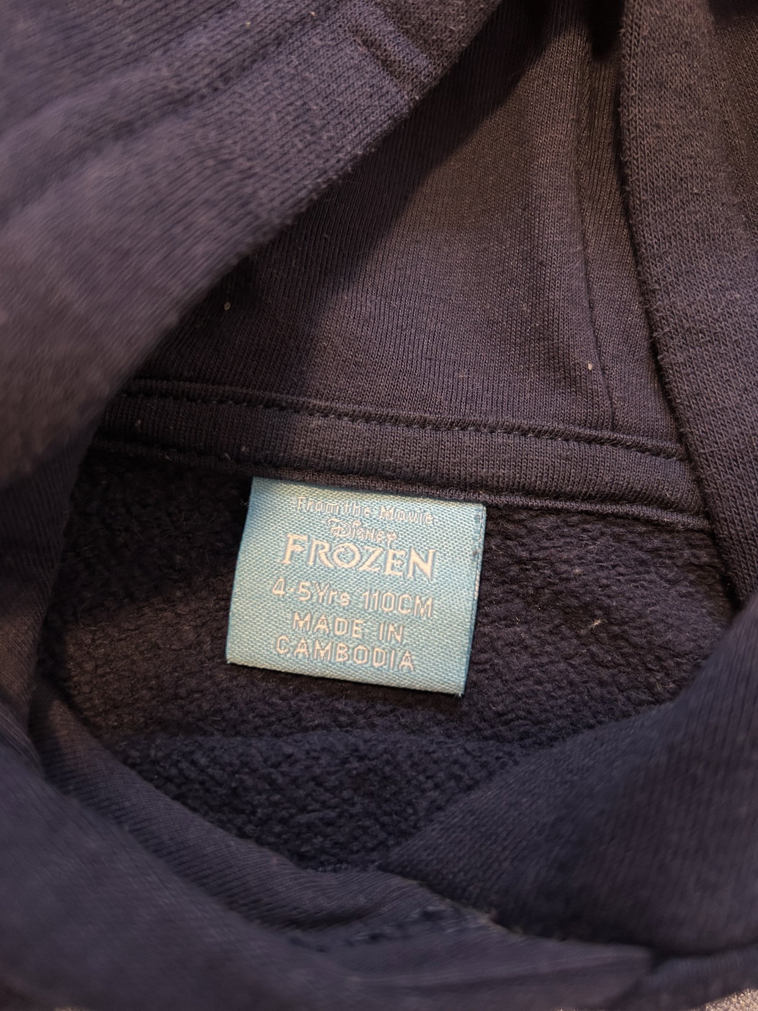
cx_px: 379
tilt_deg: -79.3
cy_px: 506
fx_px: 759
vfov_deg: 67.3
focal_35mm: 26
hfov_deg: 53.1
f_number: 1.5
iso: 200
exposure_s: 1/50
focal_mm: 5.7
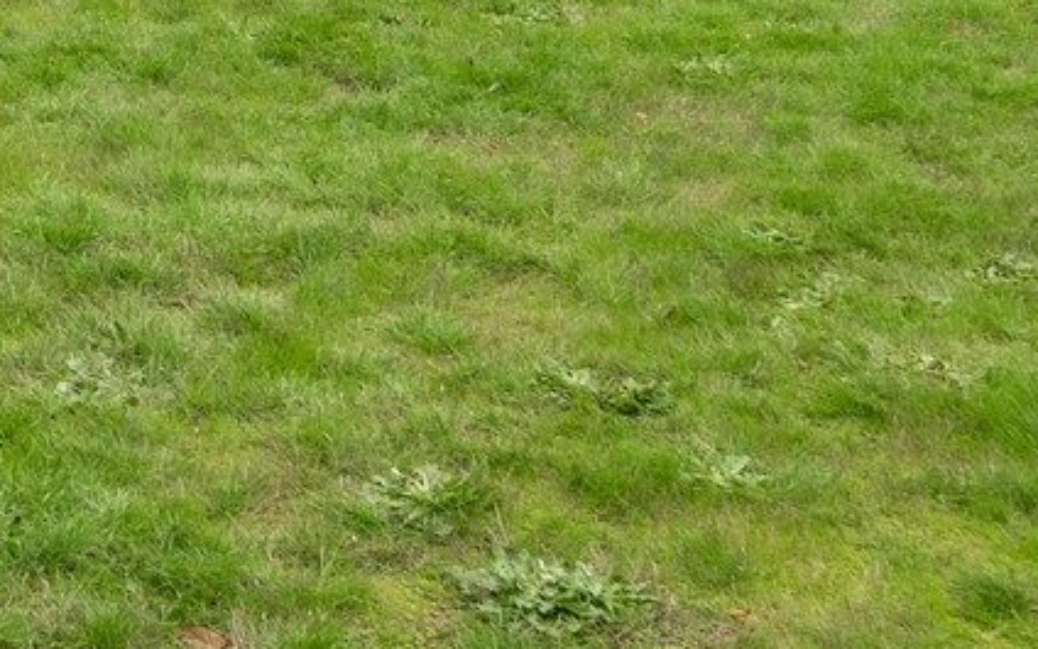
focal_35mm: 98
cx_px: -256
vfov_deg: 12.0
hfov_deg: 19.7
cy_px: -604
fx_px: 2772
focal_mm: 24
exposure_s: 1/45
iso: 100
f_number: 6.7
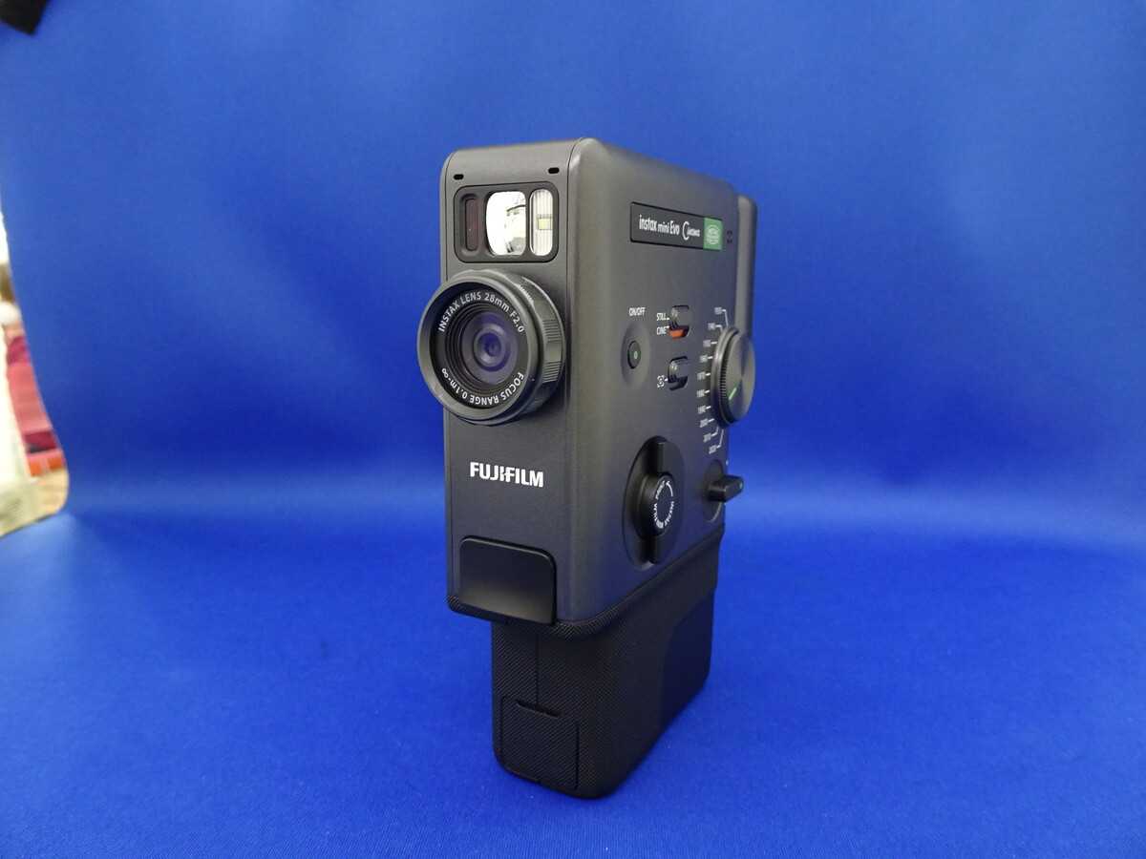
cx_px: 573
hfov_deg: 71.6
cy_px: 430
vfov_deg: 56.8
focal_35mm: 24
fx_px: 795
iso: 400
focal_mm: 4.1
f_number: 3.5
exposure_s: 1/30
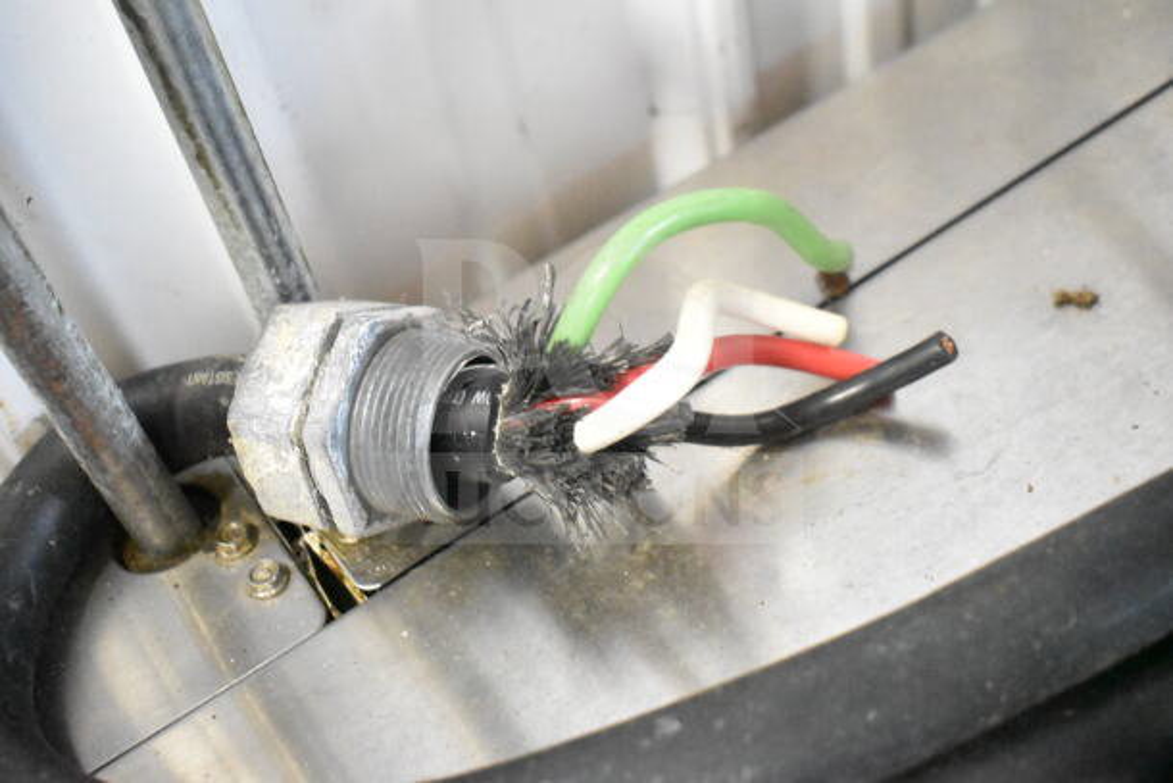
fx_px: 1369
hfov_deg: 46.4
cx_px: 586
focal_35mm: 42
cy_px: 392
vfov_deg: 31.9
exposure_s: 1/50
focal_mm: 28
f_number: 4.2
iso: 14400
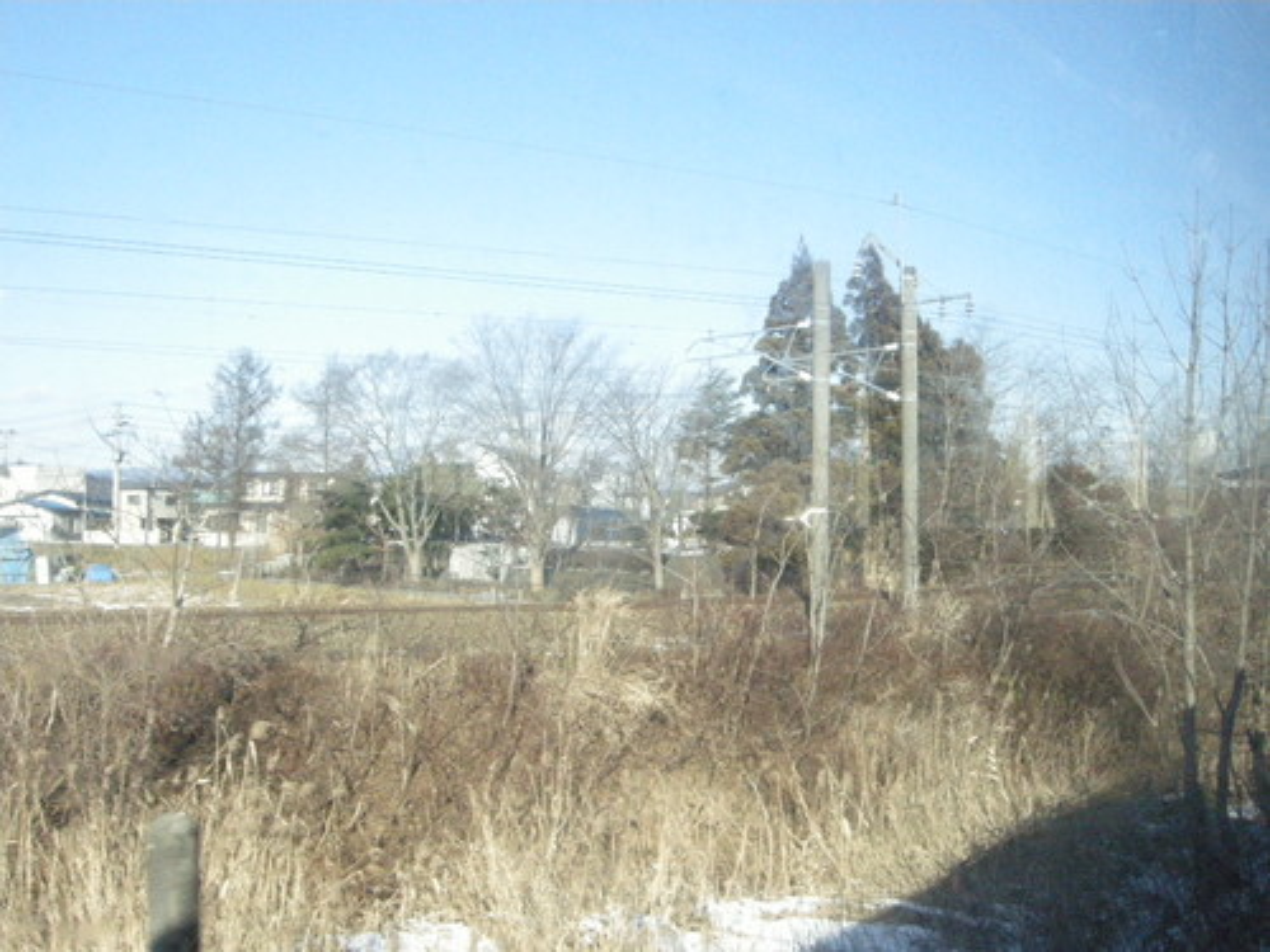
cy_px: 476
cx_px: 635
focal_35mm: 35
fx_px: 1284
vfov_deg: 40.7
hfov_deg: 52.6
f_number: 7.6
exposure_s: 1/710
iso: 800
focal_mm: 7.5
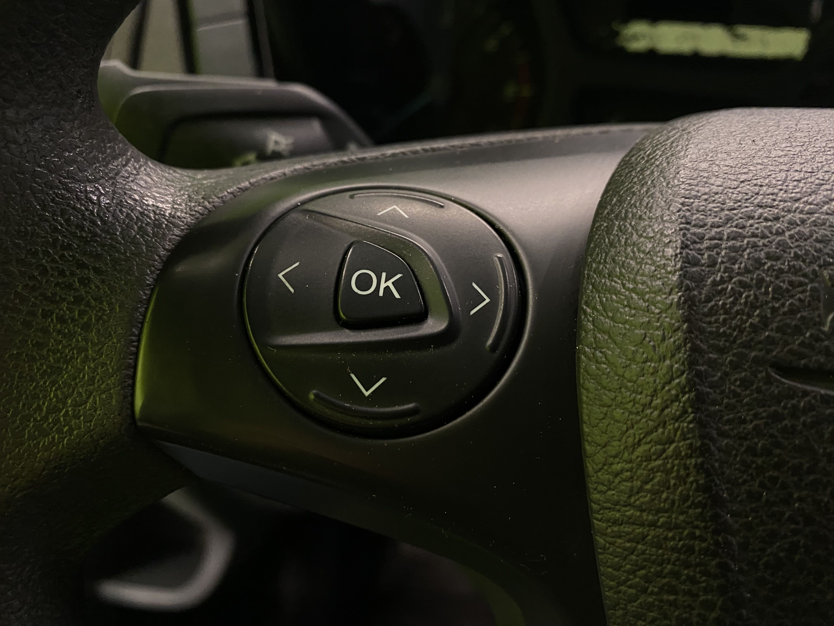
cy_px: 313
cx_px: 417
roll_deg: -3.0
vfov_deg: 54.9
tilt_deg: -40.7
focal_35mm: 25
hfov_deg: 69.4
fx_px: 602
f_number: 1.8
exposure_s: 1/50
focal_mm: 4.25
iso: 320
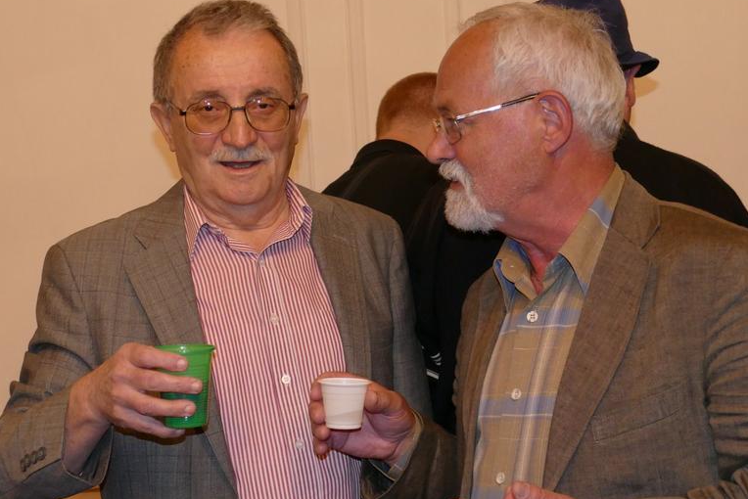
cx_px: 421
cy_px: 257
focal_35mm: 63
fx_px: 1309
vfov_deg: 21.6
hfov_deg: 31.8
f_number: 3.3
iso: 800
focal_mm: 17.27
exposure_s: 1/60
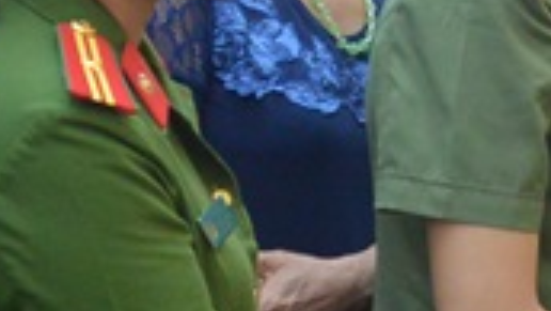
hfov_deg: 11.6
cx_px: 724
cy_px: -300
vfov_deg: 6.5
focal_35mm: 181
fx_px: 2646
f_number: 3.5
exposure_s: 1/125
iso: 250
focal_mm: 11
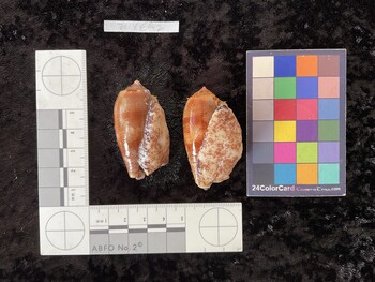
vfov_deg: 48.3
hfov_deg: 61.6
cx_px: 188
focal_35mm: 29
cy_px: 141
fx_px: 314
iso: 50
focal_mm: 3
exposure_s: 1/100
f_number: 1.8
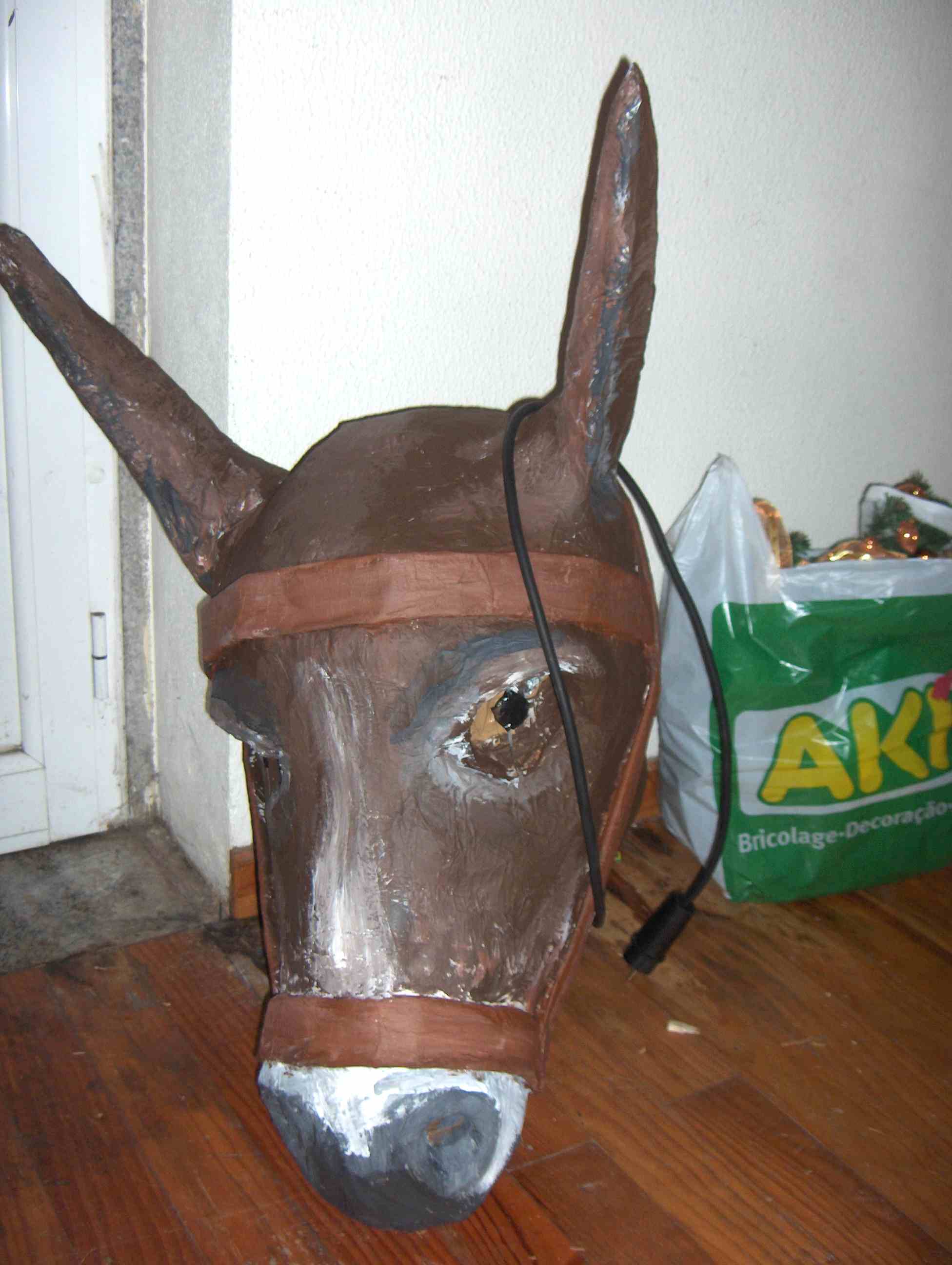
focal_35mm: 39
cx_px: 476
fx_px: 1426
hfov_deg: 36.9
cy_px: 632
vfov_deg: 47.8
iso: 100
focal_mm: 8
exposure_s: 1/60
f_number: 2.8
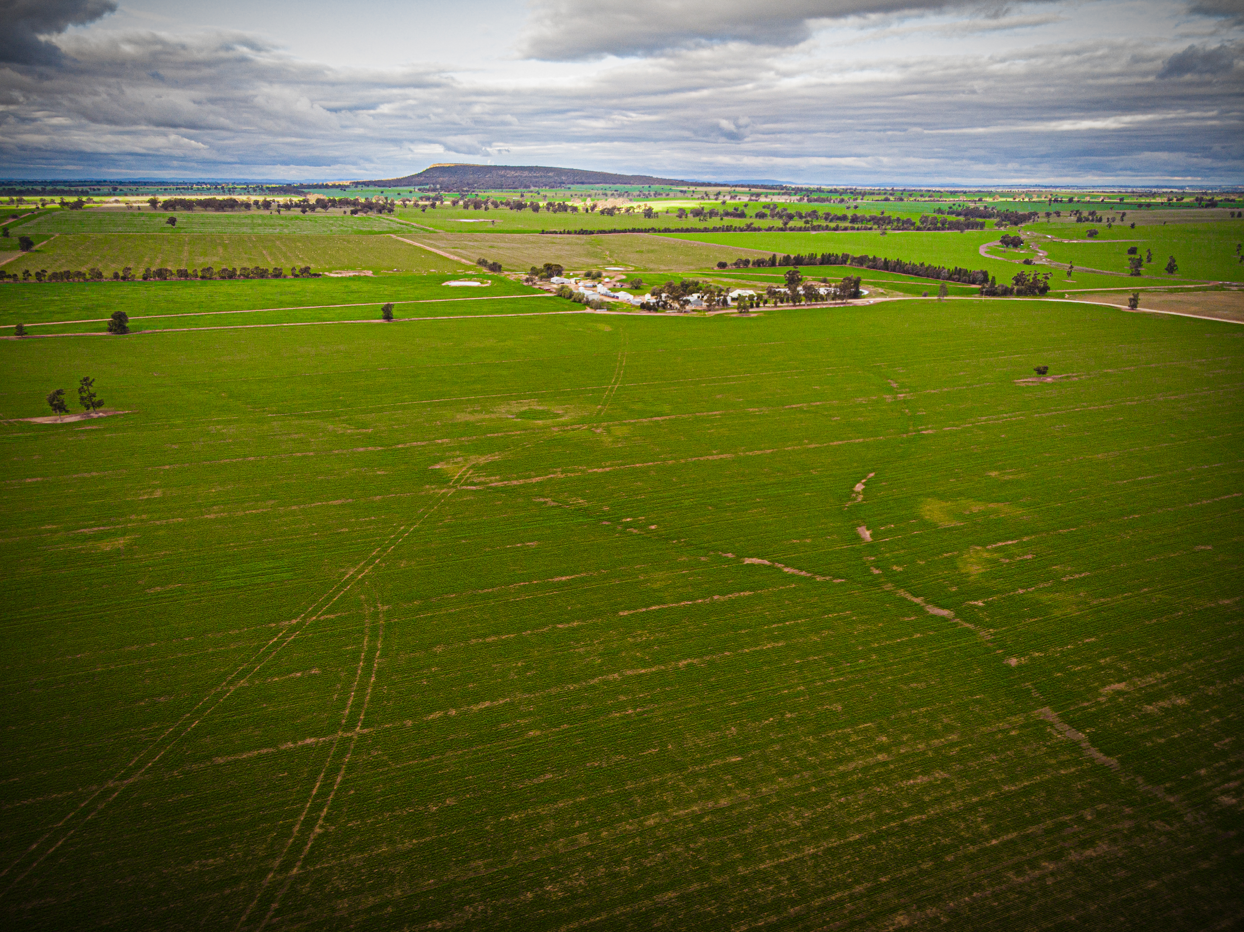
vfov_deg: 56.8
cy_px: 466
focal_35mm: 24
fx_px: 862
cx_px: 622
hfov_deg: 71.6
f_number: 2.8
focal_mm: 4.5
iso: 100
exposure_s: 1/310
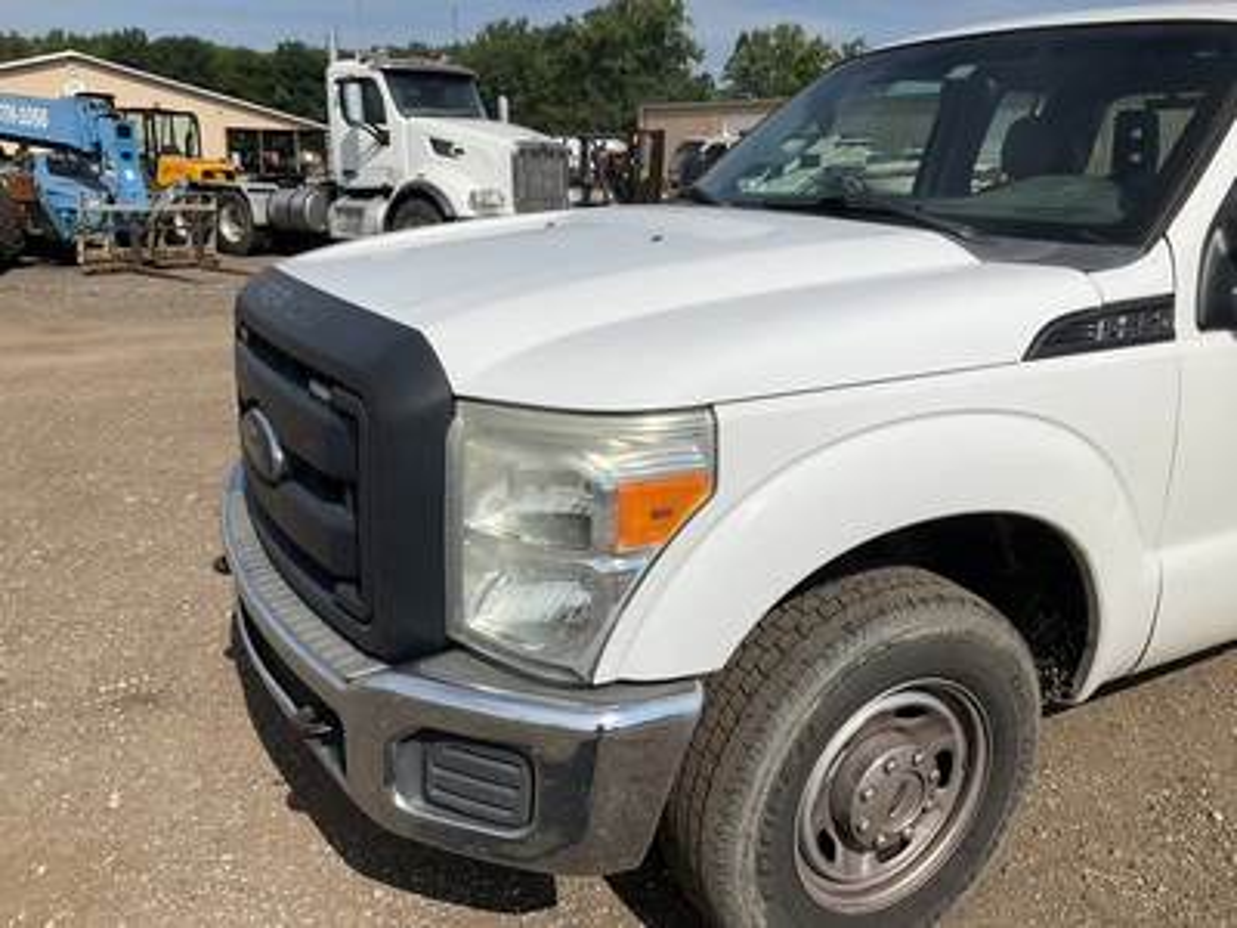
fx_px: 1036
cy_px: 464
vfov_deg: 48.2
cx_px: 618
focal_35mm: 29
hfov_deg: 61.7
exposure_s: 1/5263
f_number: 1.8
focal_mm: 3
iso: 25
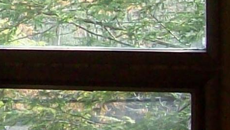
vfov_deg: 4.8
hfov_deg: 8.4
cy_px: -58
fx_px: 1531
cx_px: -145
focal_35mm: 251
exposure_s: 1/130
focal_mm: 6
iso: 80
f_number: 2.7
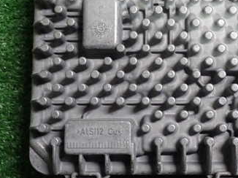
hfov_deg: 27.6
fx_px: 481
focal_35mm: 70
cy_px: 67
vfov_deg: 20.9
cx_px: 161
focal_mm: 6.83
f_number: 2.7
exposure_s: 1/30
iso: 800
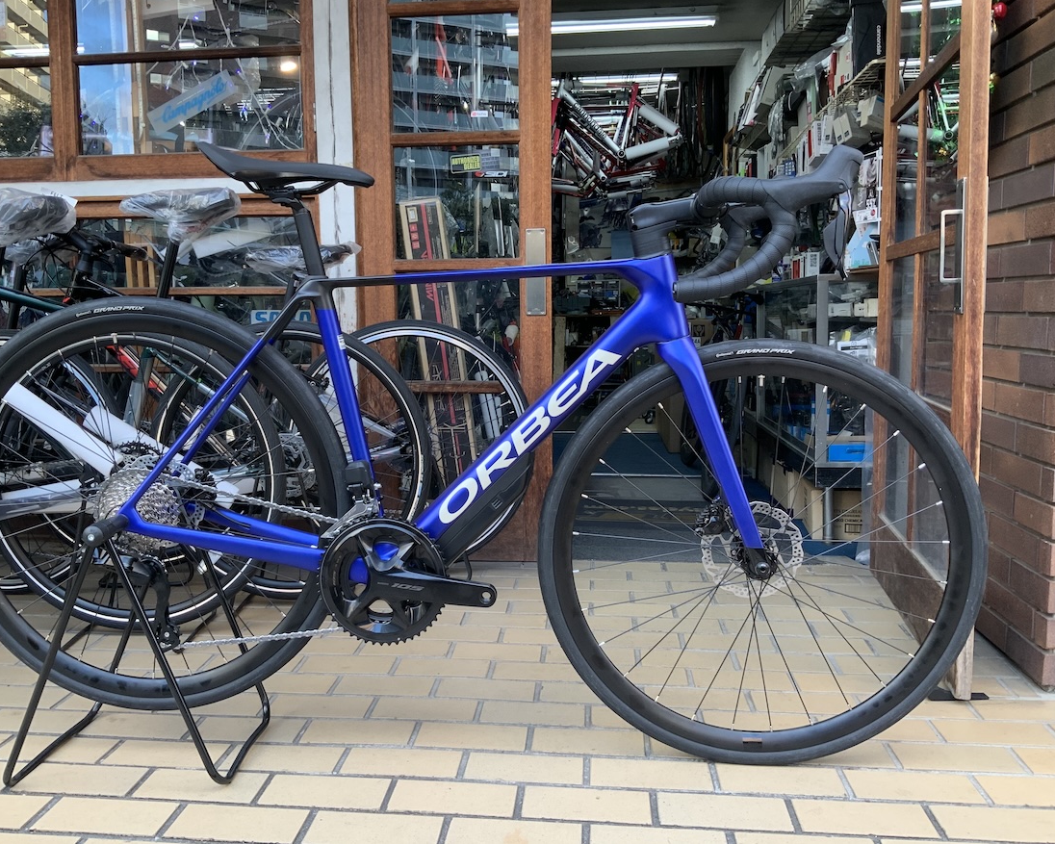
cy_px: 412
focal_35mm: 31
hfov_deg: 57.1
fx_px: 968
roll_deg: +0.3
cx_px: 496
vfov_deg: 47.1
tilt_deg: -6.4
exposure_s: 1/100
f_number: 1.8
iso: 64
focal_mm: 3
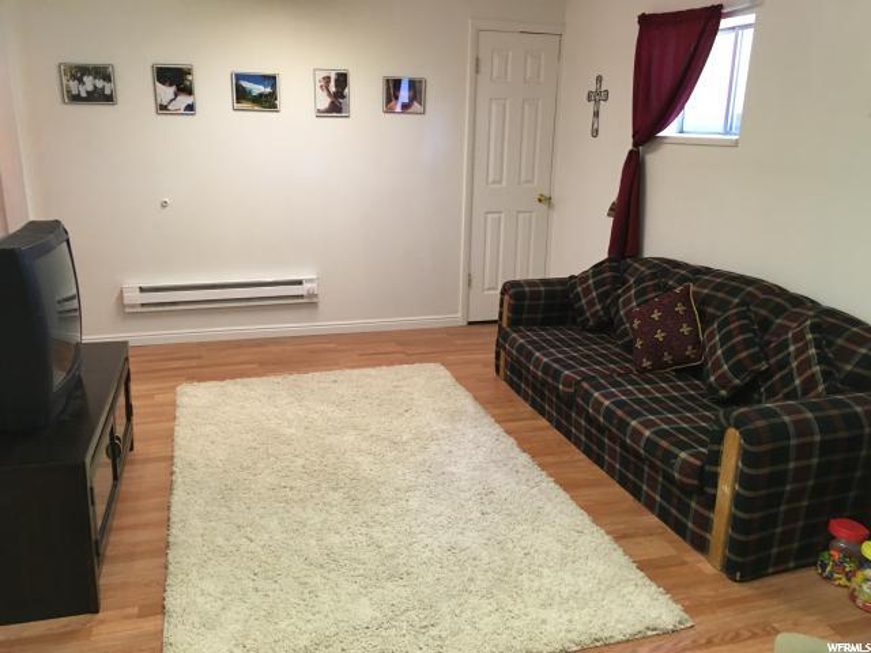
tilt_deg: -15.6
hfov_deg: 61.7
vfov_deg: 48.2
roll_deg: -1.3
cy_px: 326
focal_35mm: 29
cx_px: 436
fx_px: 730
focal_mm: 4.15
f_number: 2.2
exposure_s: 1/30
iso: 125
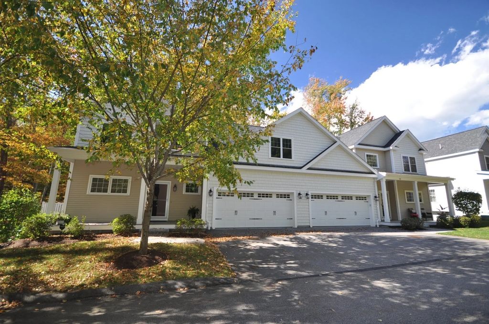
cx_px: 244
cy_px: 162
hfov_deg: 100.5
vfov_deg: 77.2
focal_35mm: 15
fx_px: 203
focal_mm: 10
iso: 200
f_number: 4.5
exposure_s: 1/200
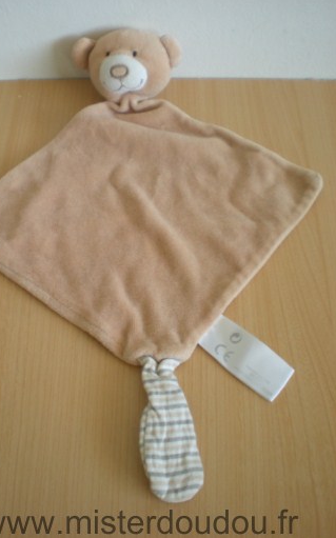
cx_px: 139
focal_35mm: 41
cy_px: 270
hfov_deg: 31.2
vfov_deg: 48.2
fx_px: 601
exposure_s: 1/43.7
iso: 200
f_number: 3.1
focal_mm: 6.3
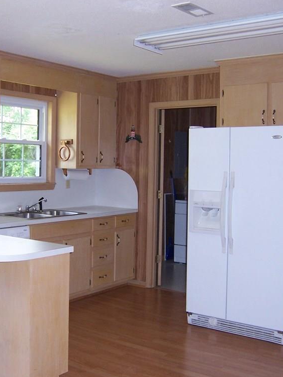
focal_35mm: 45
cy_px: 189
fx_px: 491
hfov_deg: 32.0
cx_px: 103
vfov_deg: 42.1
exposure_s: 1/60
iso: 140
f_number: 2.8
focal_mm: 5.5
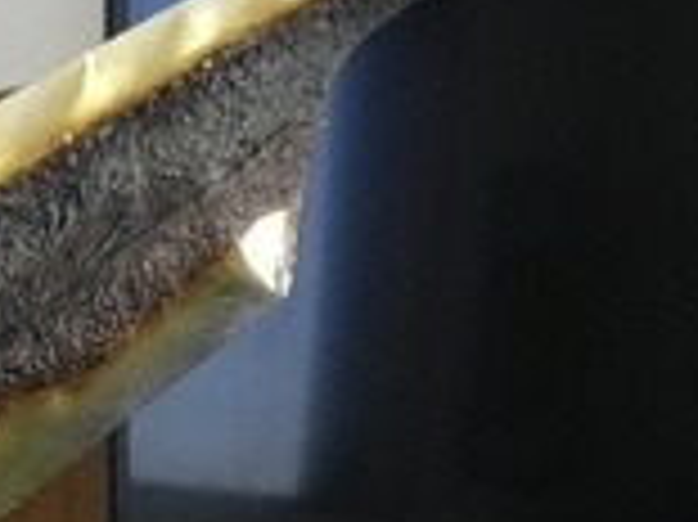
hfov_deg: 11.8
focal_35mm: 150
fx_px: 3022
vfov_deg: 9.5
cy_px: 855
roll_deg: +0.2
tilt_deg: +0.6
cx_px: -712
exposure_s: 1/30
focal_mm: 4.15
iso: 40
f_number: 2.2
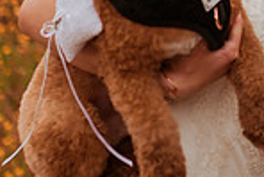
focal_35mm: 140
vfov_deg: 9.6
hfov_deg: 14.4
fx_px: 1028
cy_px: -86
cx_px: 264
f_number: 1.4
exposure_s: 1/3200
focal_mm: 35
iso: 500
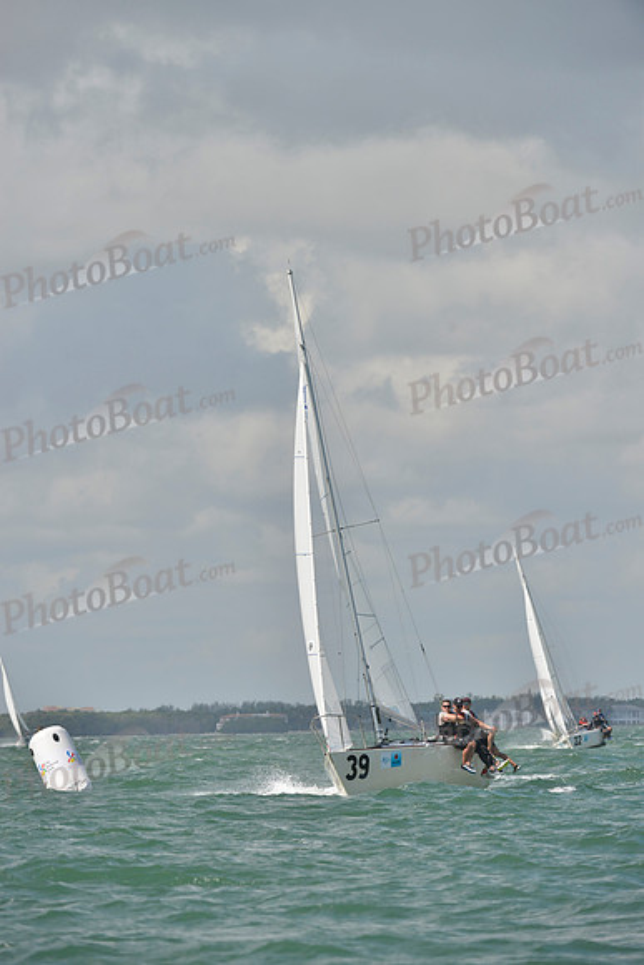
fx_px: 6704
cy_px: 482
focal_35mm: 250
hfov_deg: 5.5
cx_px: 322
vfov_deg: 8.2
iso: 280
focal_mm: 250
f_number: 8
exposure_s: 1/1250
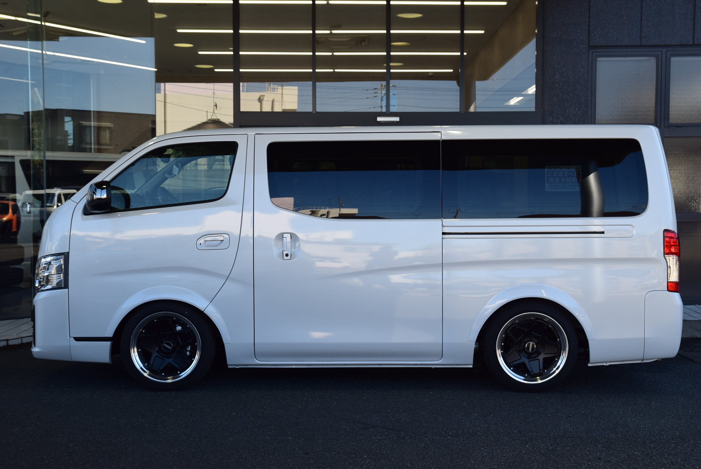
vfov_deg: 26.5
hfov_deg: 38.9
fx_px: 994
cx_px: 350
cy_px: 234
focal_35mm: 51
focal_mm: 34
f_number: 10
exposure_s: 1/320
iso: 400
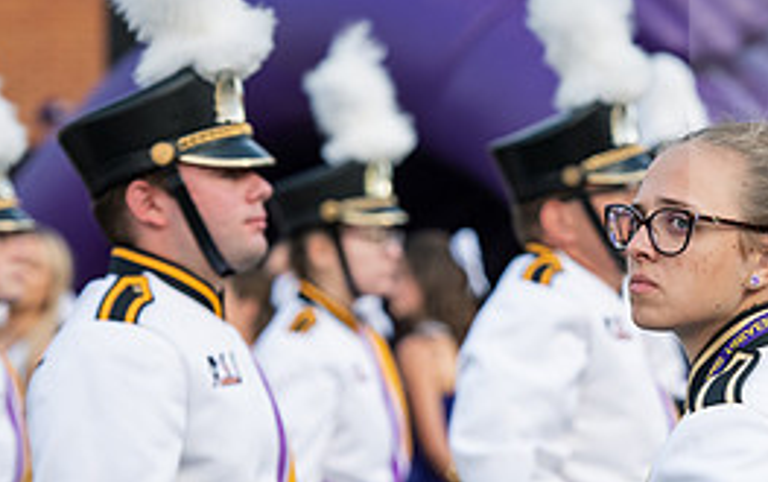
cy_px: 326
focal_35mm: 303
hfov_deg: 6.9
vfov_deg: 4.3
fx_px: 6349
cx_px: 602
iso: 640
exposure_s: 1/640
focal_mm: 135
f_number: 5
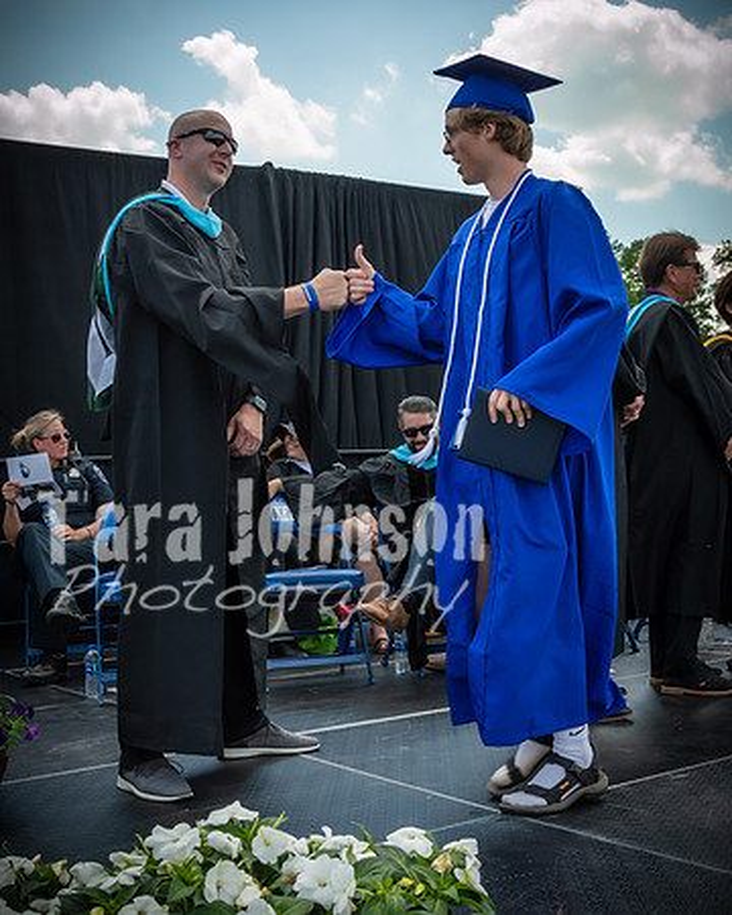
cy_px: 457
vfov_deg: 42.4
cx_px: 401
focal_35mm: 44
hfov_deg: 34.5
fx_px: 1178
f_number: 7.1
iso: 200
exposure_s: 1/320
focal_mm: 17
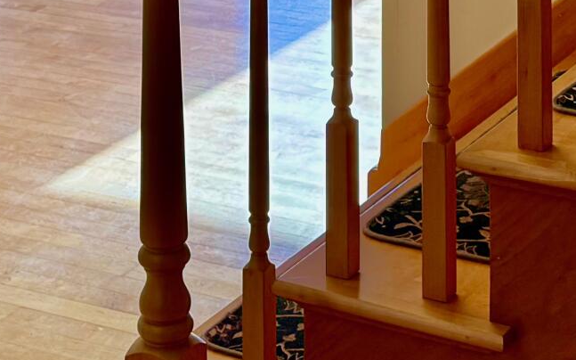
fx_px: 1852
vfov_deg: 10.0
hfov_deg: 17.7
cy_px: -442
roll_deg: +0.3
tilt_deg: -2.4
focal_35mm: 118
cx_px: 325
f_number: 1.78
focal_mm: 6.76
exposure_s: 1/133
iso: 64
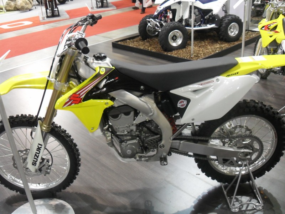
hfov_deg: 52.6
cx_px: 142
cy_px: 107
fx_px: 288
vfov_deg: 40.7
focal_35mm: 35
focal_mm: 6.2
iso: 160
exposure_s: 1/30
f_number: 2.8
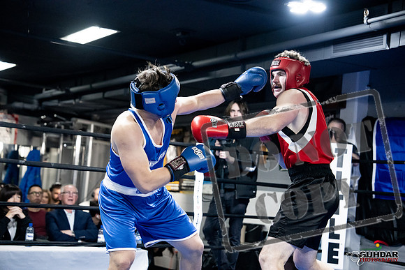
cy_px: 135
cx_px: 202
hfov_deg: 28.8
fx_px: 788
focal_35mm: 70
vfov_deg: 19.5
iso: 10000
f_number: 2.8
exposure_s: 1/1000
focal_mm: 70
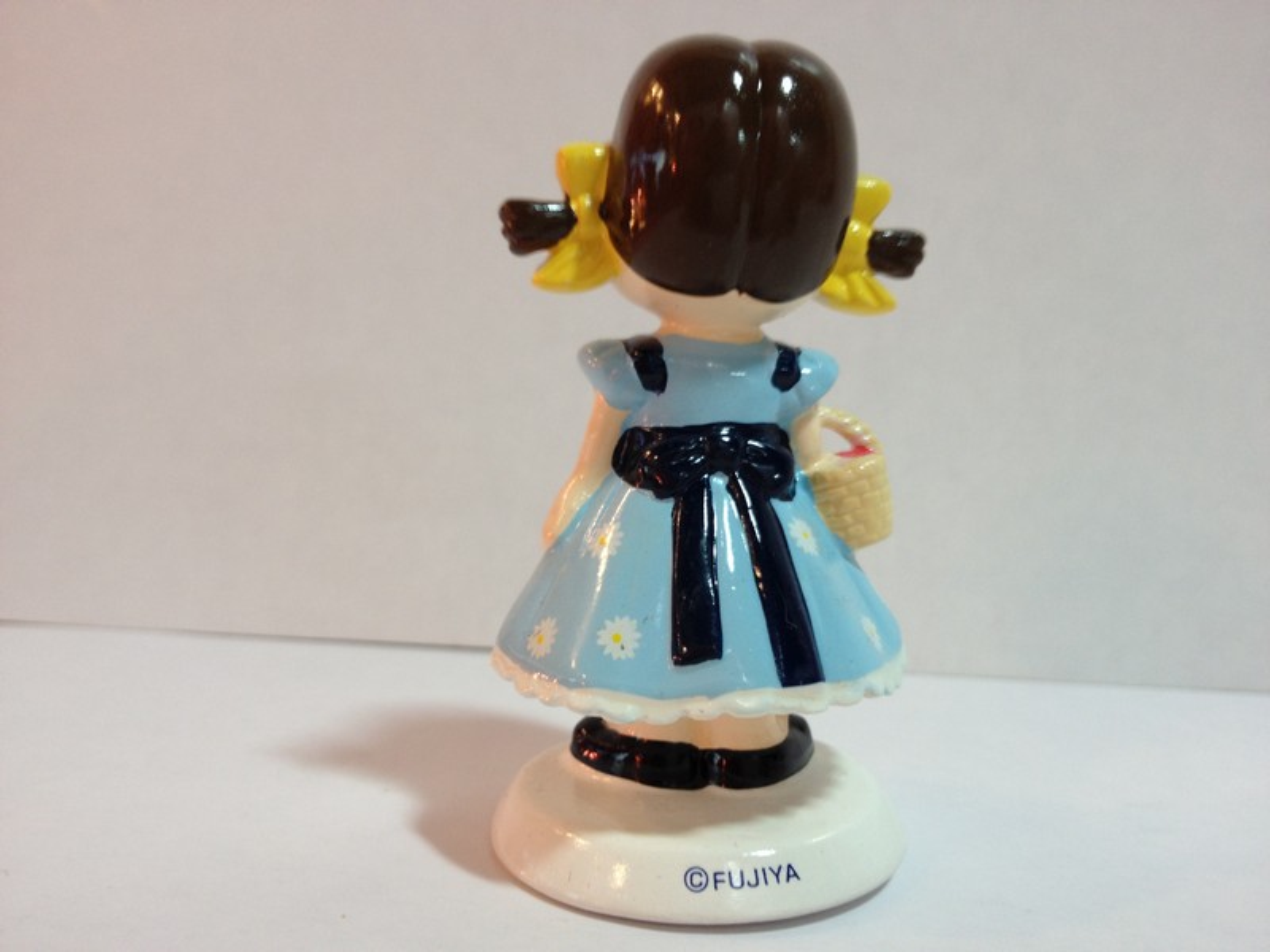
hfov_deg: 52.6
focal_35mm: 35
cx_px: 635
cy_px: 476
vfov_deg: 40.7
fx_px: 1284
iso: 64
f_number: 2.4
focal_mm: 4.28
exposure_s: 1/25
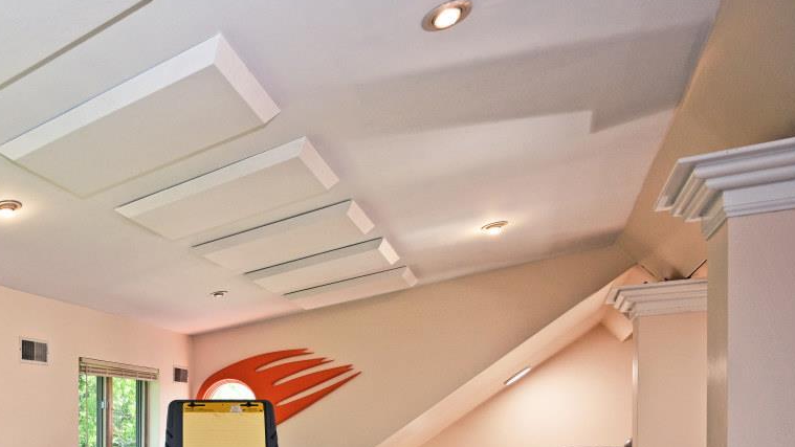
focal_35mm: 29
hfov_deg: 54.5
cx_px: 36
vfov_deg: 36.7
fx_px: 611
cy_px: 431
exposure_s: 1/60
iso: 250
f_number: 4
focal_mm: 14
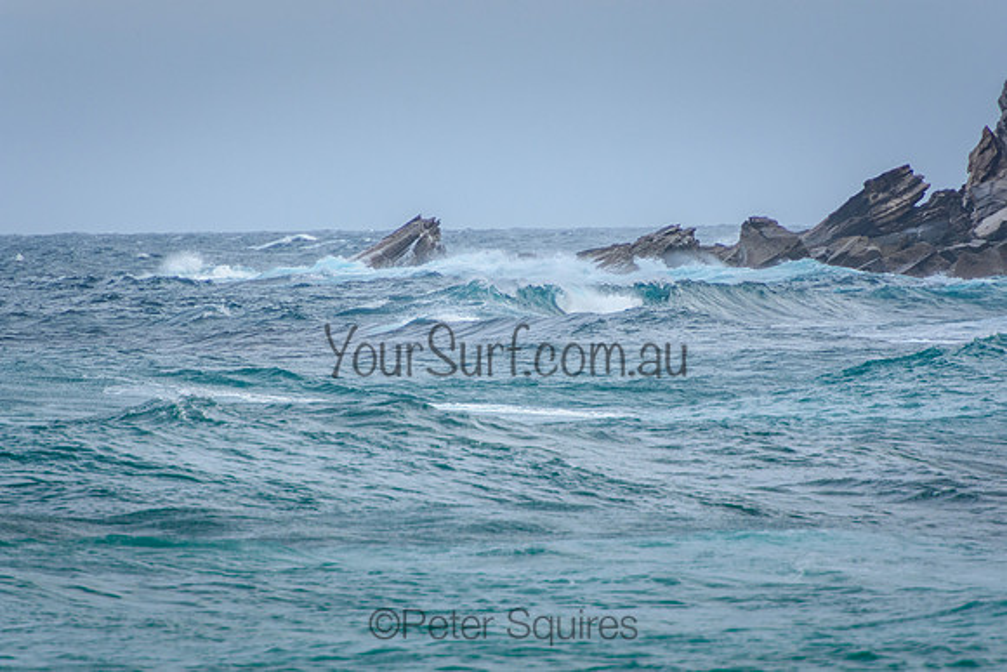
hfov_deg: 3.4
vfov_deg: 2.3
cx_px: 504
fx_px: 16786
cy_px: 336
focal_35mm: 600
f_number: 5.6
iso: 360
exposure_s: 1/1000
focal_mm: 400
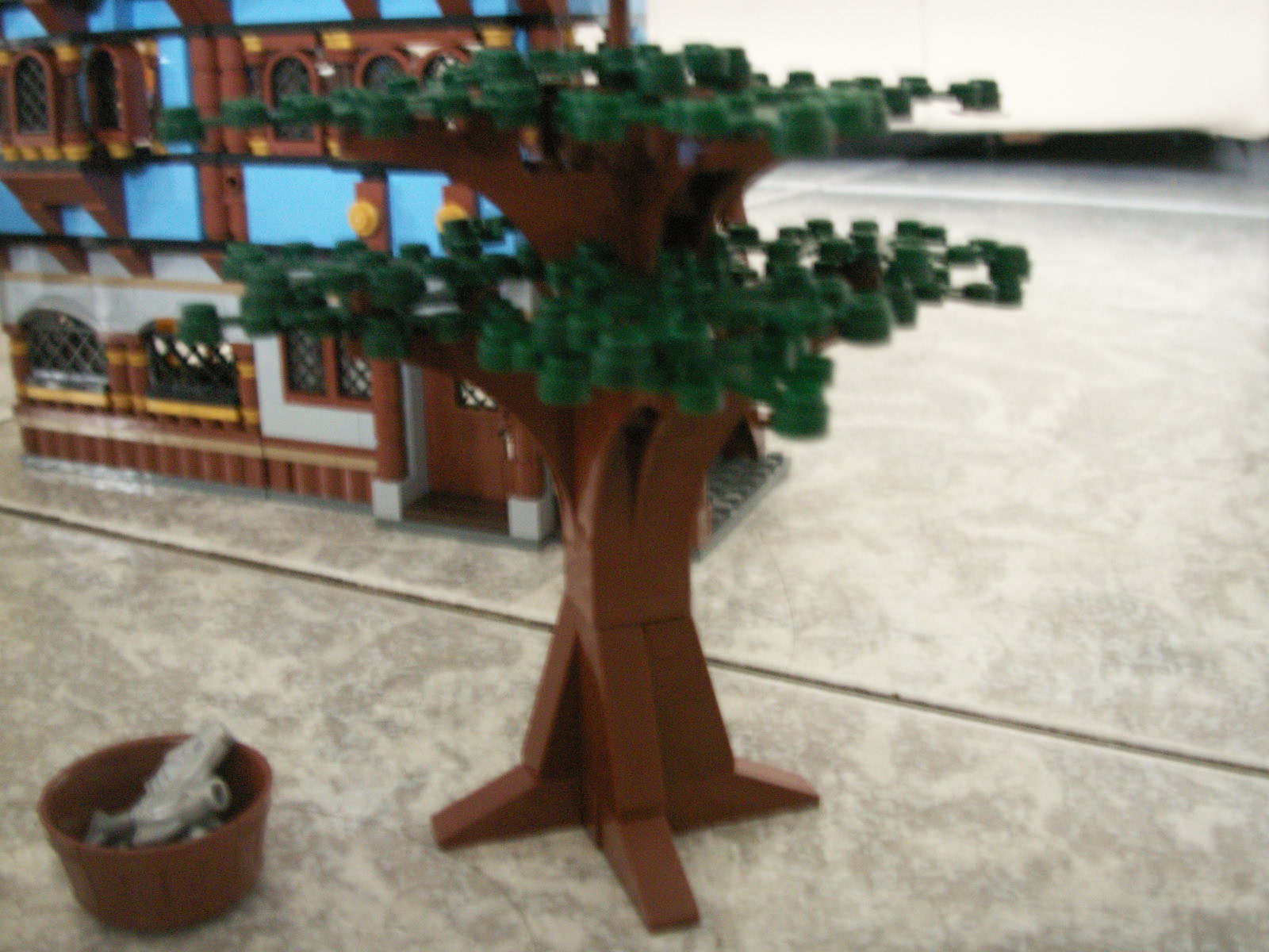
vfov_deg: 38.7
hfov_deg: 50.1
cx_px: 634
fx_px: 1356
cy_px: 476
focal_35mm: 37
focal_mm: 7.7
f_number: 3.5
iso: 160
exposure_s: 1
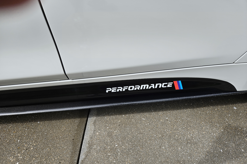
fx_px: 165
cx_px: 123
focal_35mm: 24
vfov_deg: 53.1
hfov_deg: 73.7
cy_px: 81
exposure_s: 1/2016
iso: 25
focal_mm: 5.4
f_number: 1.8
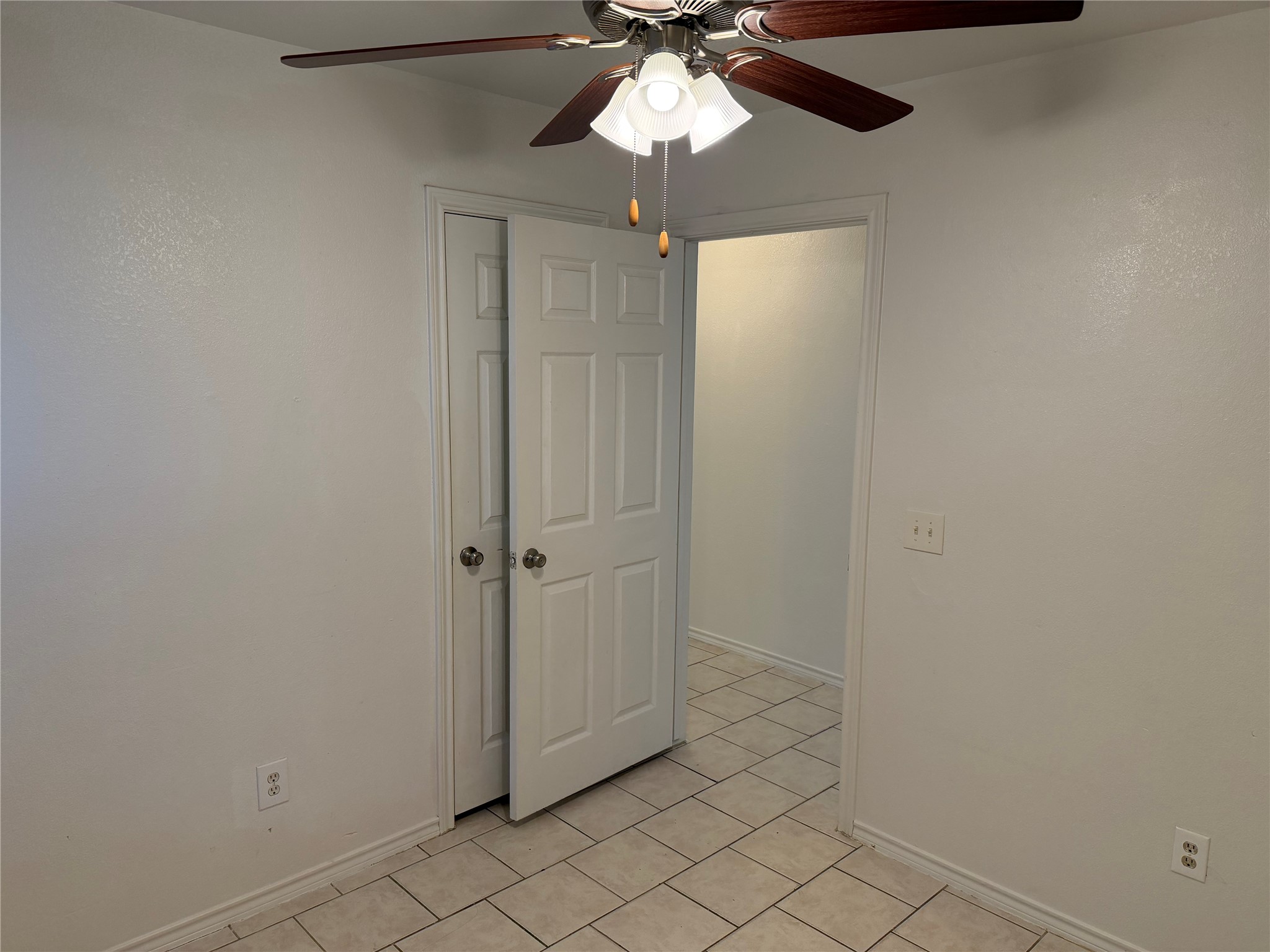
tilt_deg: -7.7
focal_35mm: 24
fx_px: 881
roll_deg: -1.0
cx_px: 635
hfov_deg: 71.6
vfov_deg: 56.8
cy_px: 476
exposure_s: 1/145
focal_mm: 6.76
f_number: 1.78
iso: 200
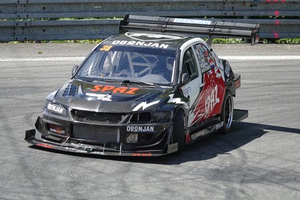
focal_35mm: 320
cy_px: 100
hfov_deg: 6.4
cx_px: 150
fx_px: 2666
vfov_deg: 4.3
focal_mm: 117.29
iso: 160
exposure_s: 1/800
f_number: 4
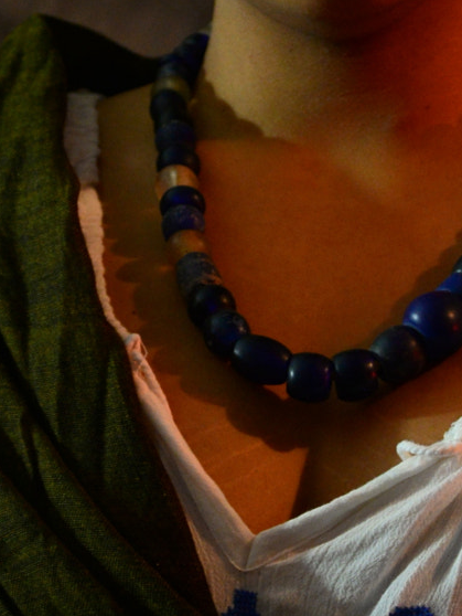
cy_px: 343
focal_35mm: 388
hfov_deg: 3.8
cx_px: 297
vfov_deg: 5.1
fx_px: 6899
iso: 800
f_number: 4
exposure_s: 1/30
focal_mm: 110
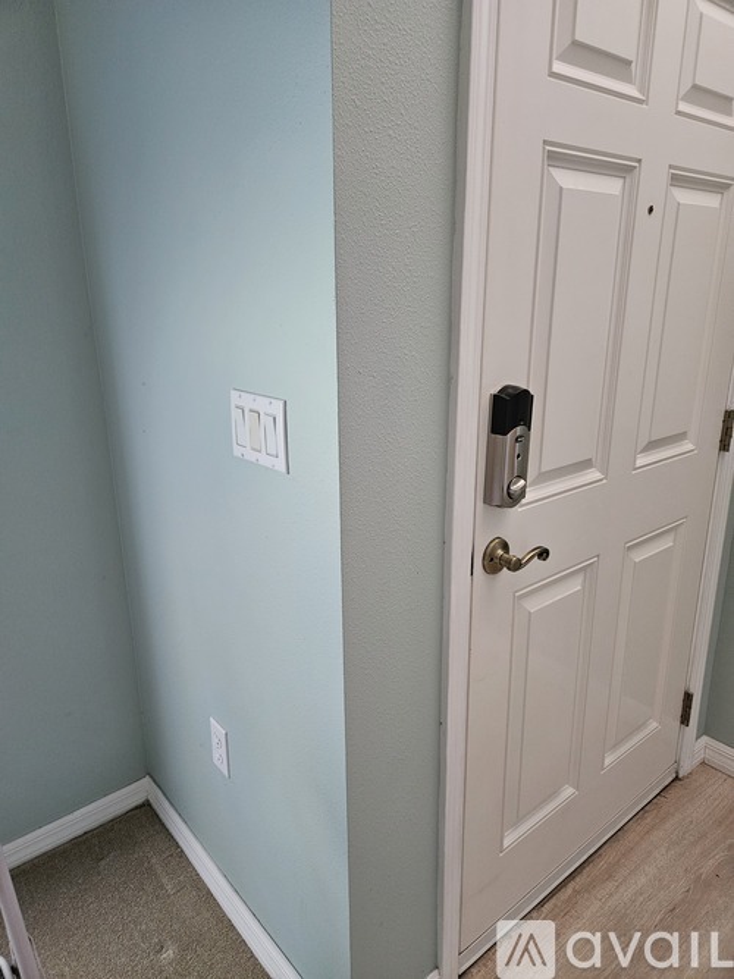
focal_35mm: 23
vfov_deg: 73.9
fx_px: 650
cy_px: 490
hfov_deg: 58.9
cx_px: 367
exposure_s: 1/60
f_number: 1.8
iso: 640
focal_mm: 5.4
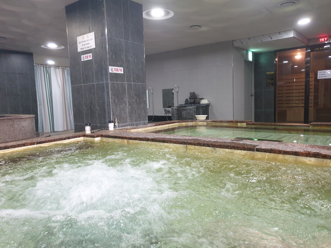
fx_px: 249
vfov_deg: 53.1
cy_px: 124
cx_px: 166
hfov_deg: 67.3
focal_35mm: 26
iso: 320
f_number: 1.5
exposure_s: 1/60
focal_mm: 4.3
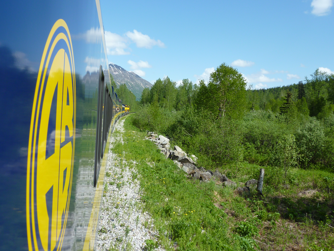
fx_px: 309
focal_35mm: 32
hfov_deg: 56.8
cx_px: 167
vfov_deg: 44.2
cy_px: 126
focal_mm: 5.3
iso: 80
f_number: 4
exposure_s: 1/500
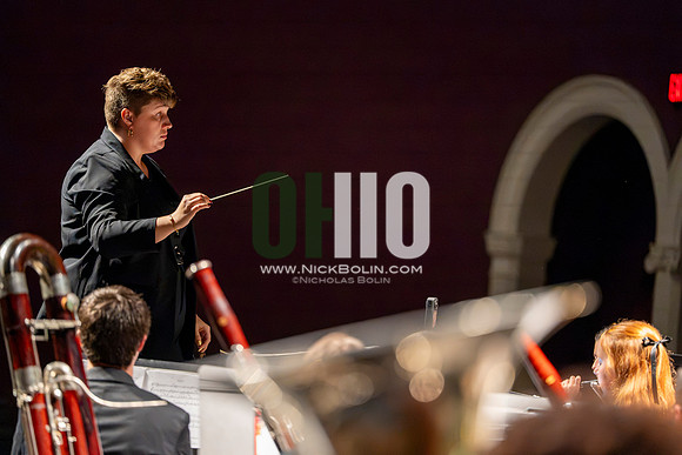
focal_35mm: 170
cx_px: 341
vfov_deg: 8.1
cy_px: 228
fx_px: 3221
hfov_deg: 12.1
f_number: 2.8
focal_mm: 170
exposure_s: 1/640
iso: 12800
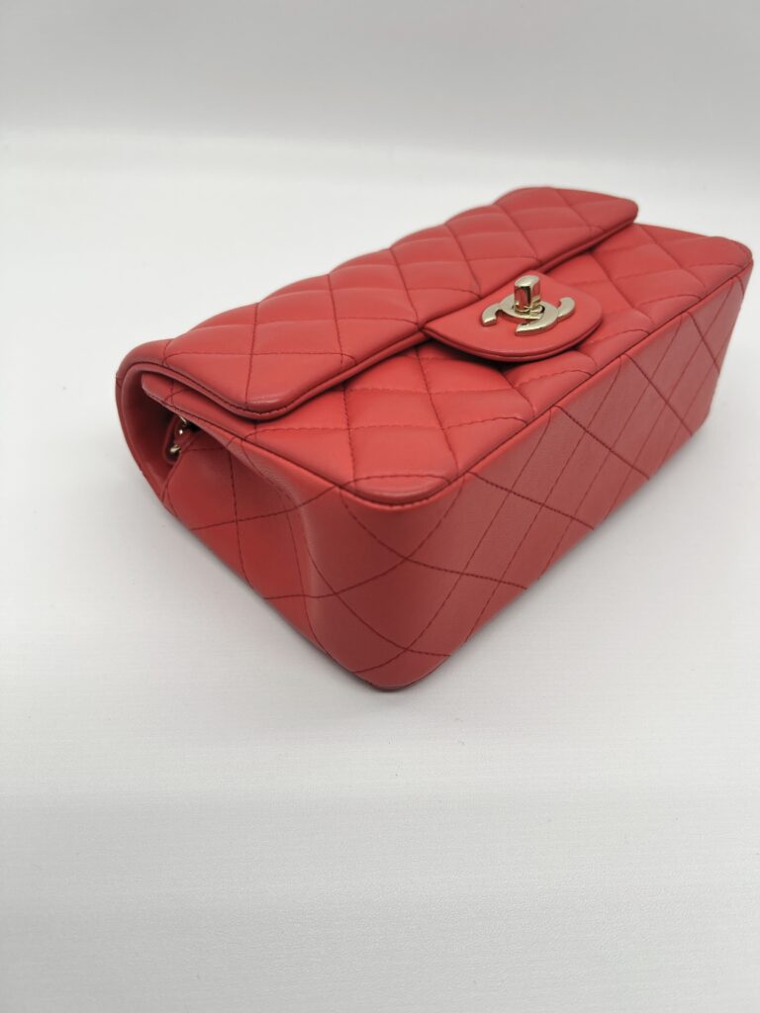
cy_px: 506
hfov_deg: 53.1
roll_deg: -5.3
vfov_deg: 67.3
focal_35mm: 26
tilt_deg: -42.2
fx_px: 761
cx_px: 380
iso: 40
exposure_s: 1/168
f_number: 1.5
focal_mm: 5.7
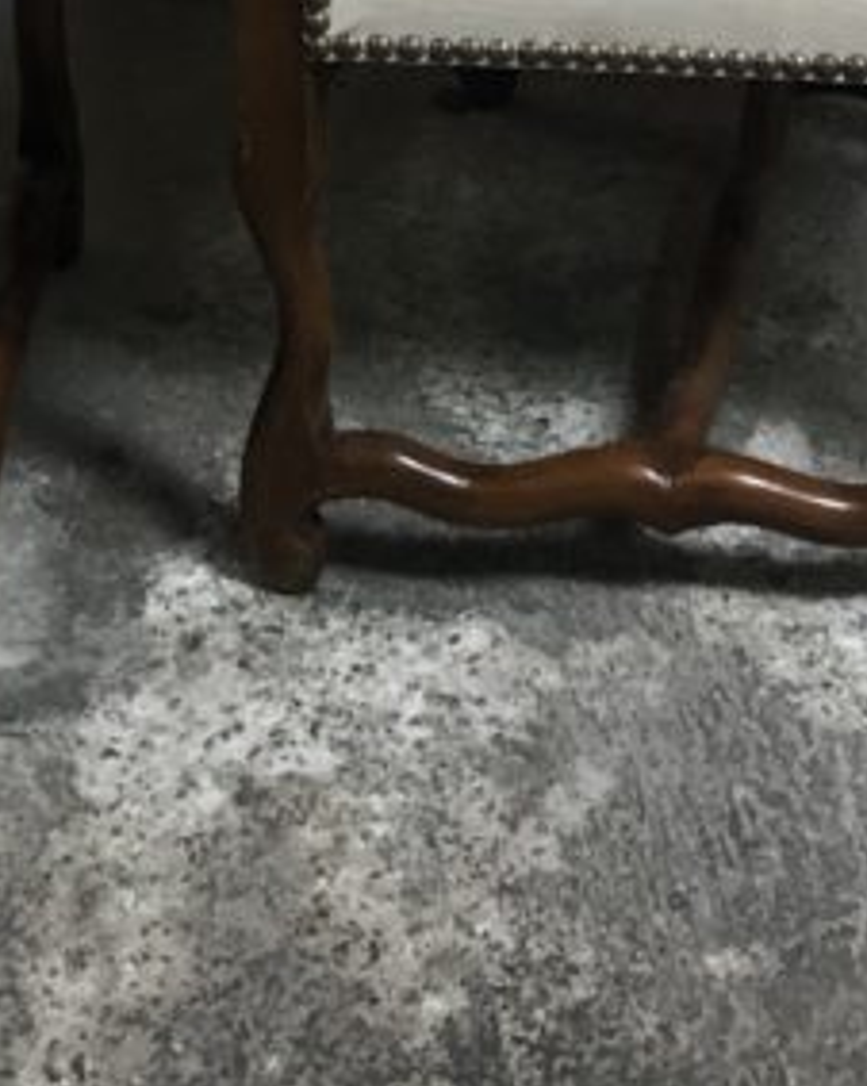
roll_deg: +3.1
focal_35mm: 99
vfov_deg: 17.6
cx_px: 146
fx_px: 3179
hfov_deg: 15.4
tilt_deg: -19.1
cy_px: -495
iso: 50
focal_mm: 4
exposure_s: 1/17
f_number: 1.8
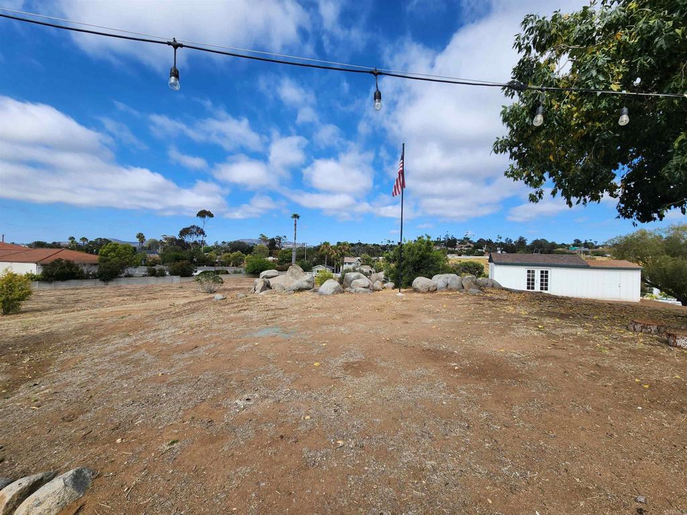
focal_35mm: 13
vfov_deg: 89.9
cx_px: 344
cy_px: 258
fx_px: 258
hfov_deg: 106.2
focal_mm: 2.2
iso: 50
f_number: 2.2
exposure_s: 1/1819
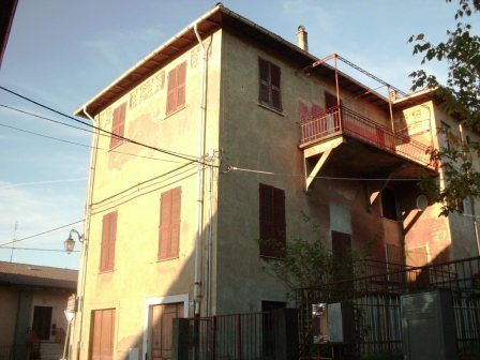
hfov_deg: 51.4
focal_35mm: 36
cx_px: 240
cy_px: 180
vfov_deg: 39.7
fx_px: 499
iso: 200
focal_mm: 6.3
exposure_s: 1/1000
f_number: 2.9
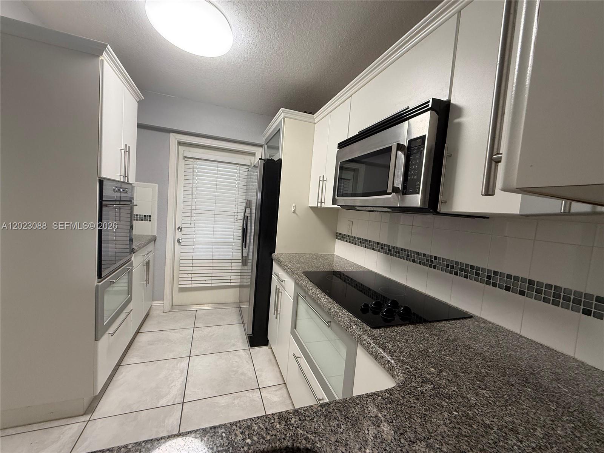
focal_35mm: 14
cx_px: 302
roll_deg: -4.5
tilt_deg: -3.6
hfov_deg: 102.1
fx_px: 244
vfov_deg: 85.7
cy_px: 226
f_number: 2.2
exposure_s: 1/60
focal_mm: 2.22
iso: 200
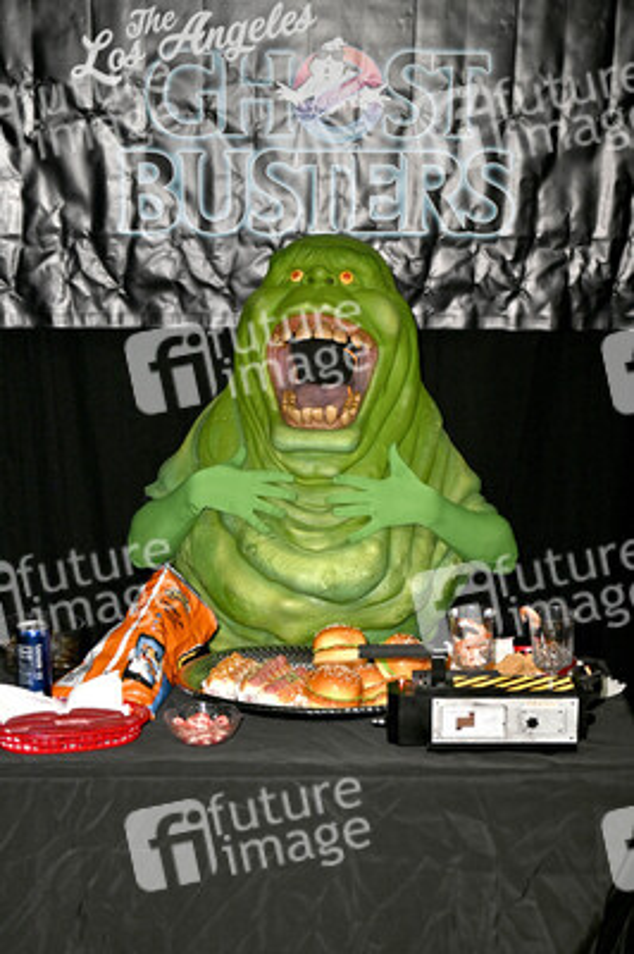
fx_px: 1270
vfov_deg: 41.1
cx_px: 317
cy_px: 477
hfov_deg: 28.0
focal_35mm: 48
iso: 400
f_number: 2.2
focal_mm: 48
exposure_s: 1/250
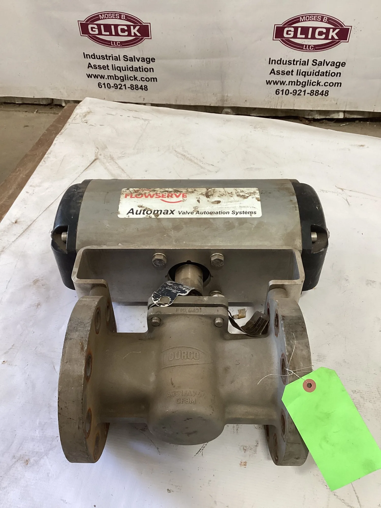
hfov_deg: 45.4
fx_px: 455
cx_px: 190
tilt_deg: -46.5
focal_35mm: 31
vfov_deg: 58.4
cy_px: 254
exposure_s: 1/50
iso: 100
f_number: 2.4
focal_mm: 3.3
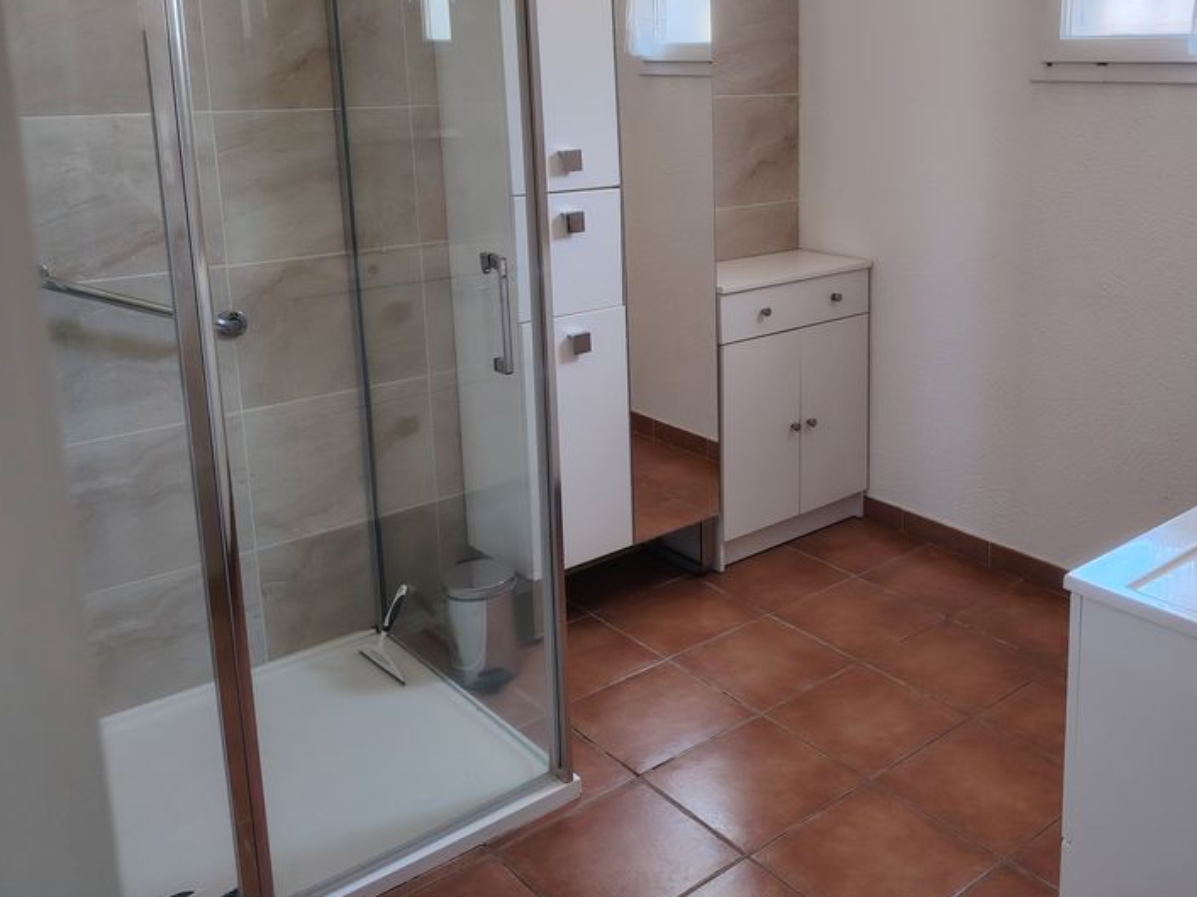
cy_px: 295
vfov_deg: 41.2
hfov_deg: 53.0
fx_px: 1175
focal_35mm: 34
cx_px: 795
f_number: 1.75
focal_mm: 5.25
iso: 263
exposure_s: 1/33.3
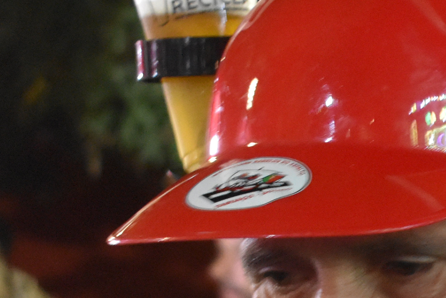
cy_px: 316
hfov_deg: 10.1
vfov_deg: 6.7
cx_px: 453
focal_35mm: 203
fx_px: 2514
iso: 3200
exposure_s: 1/25
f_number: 4.5
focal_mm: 35
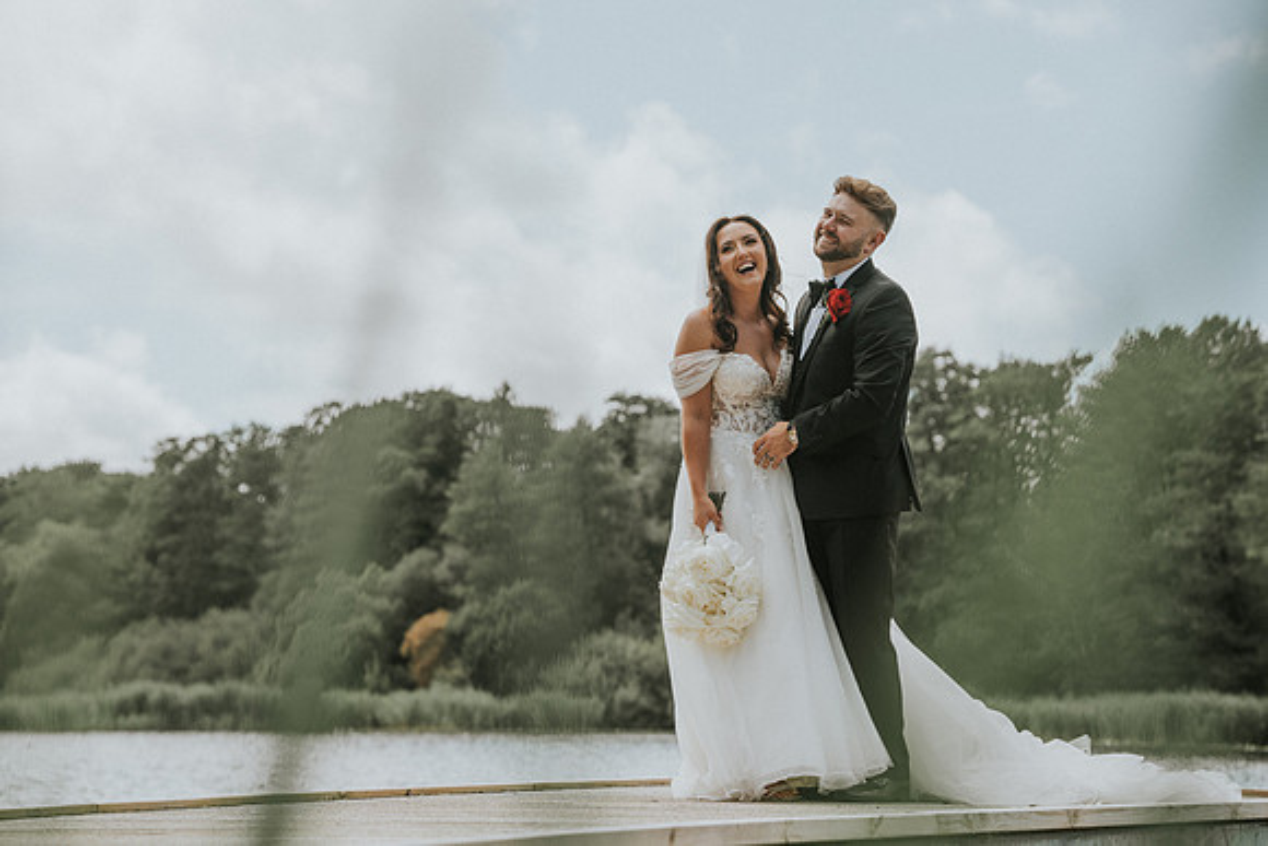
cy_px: 423
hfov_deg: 23.1
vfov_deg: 15.5
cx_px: 621
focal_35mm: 88
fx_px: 3103
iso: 100
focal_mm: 85
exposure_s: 1/800
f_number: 4
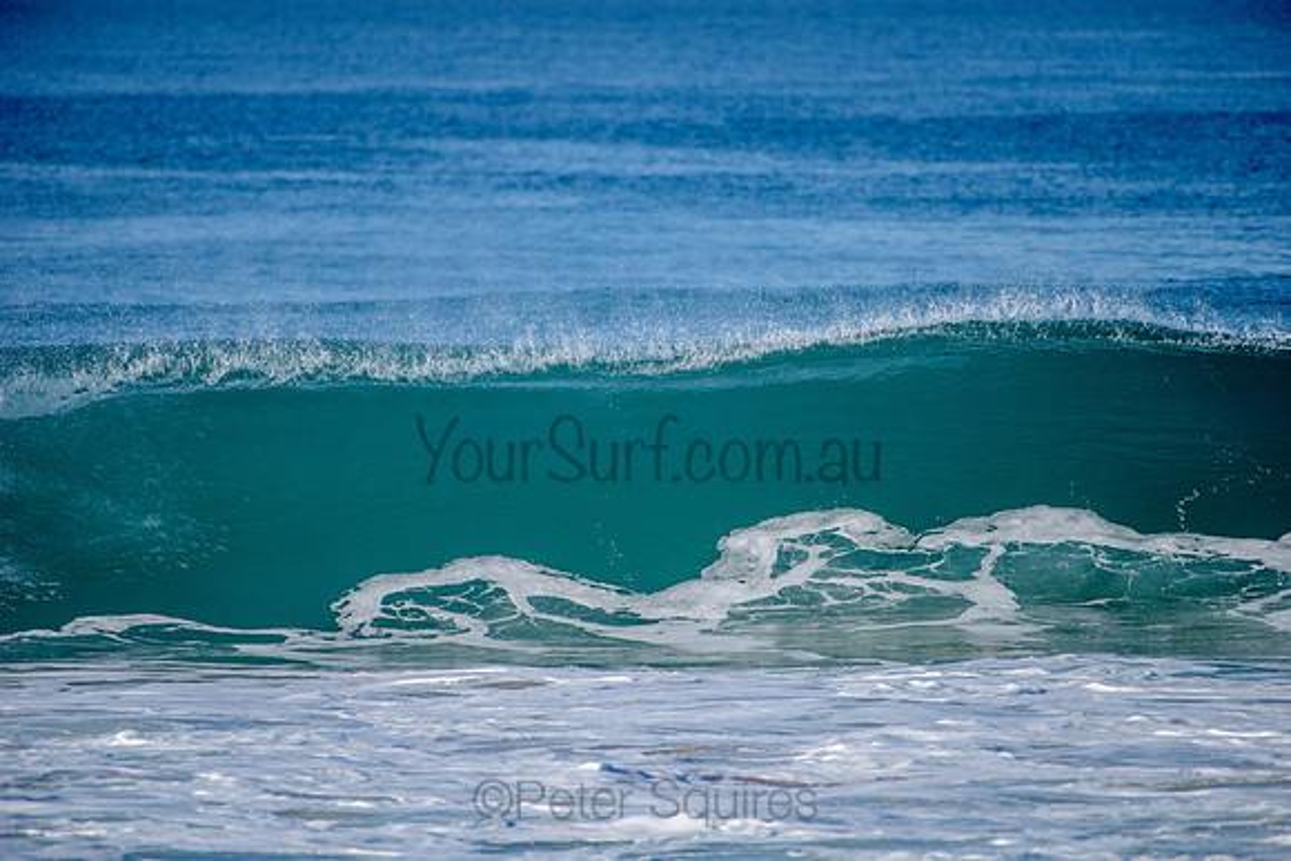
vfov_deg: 2.8
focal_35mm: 500
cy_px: 430
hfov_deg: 4.1
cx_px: 646
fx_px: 17934
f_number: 5.6
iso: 160
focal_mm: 500
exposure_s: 1/1600
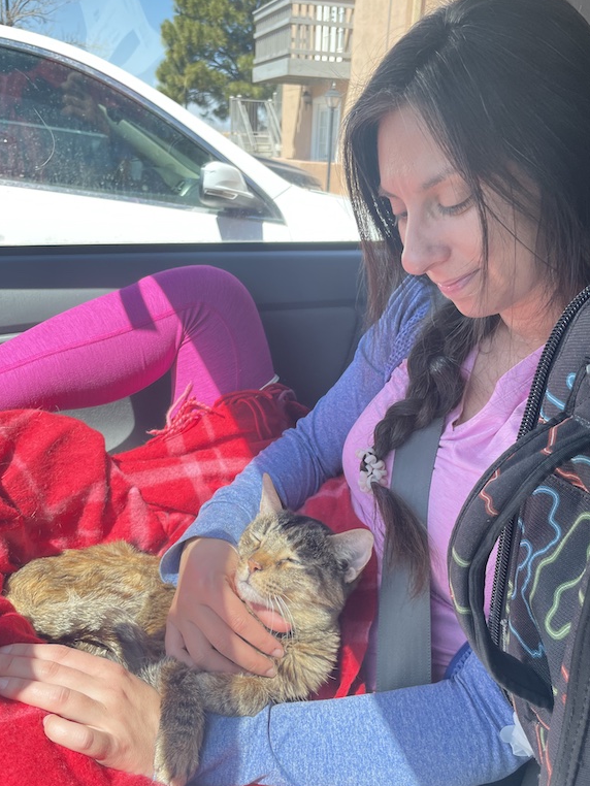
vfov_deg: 61.5
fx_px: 659
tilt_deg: -22.1
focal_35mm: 29
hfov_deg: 48.2
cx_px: 304
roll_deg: -3.1
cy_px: 427
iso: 32
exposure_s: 1/496
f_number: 1.6
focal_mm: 4.2
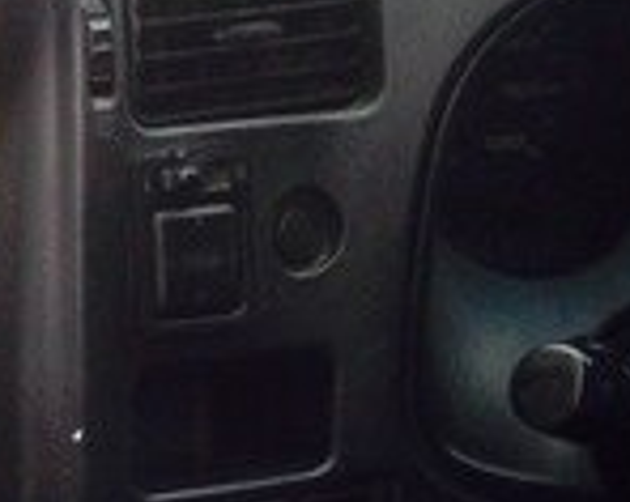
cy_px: 789
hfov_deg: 12.8
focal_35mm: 144
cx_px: -289
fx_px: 2681
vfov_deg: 10.3
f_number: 2.4
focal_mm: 4.12
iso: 64
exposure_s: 1/120
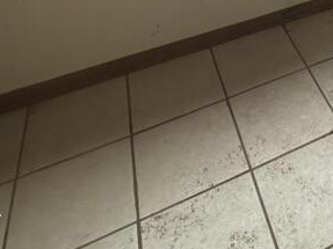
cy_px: -181
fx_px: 481
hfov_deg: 33.3
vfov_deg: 21.2
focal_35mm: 50
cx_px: 367
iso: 40
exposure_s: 1/136
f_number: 2.2
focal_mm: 2.22
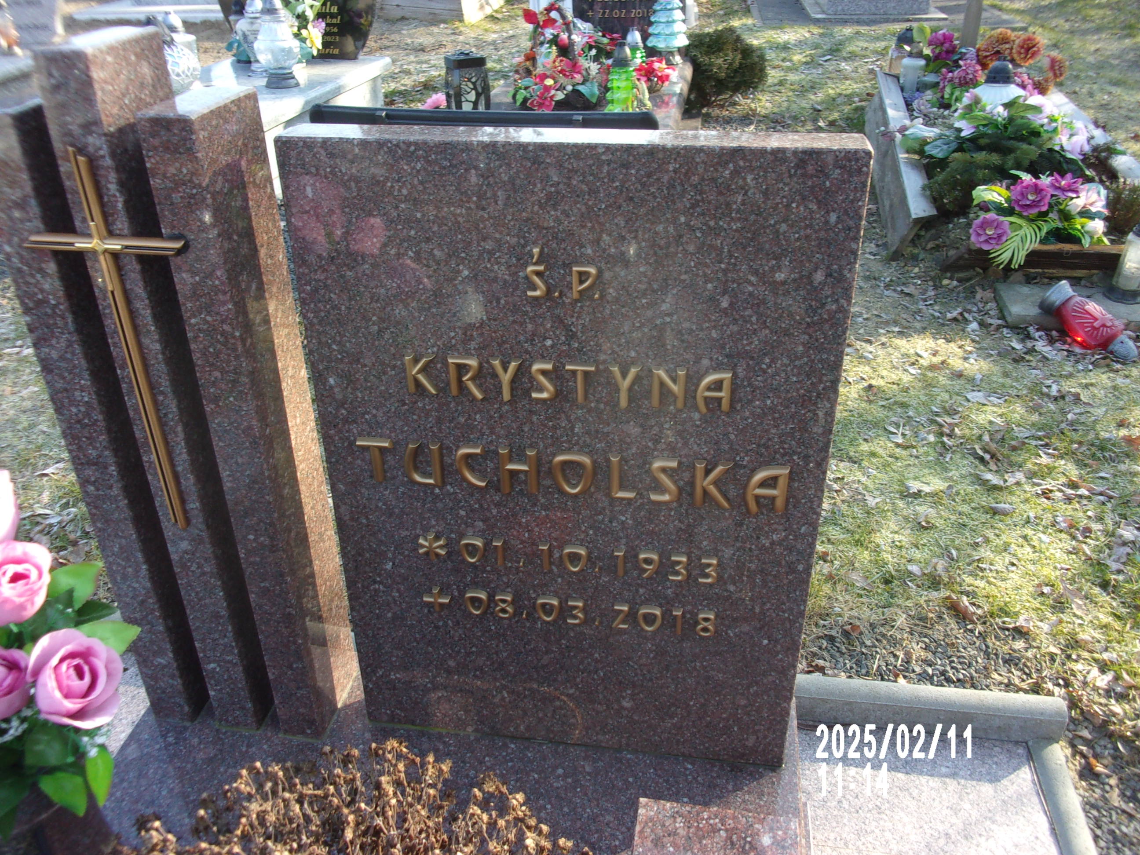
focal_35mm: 28
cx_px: 570
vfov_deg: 49.7
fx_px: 922
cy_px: 428
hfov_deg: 63.4
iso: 80
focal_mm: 5.1
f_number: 3.9
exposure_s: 1/85
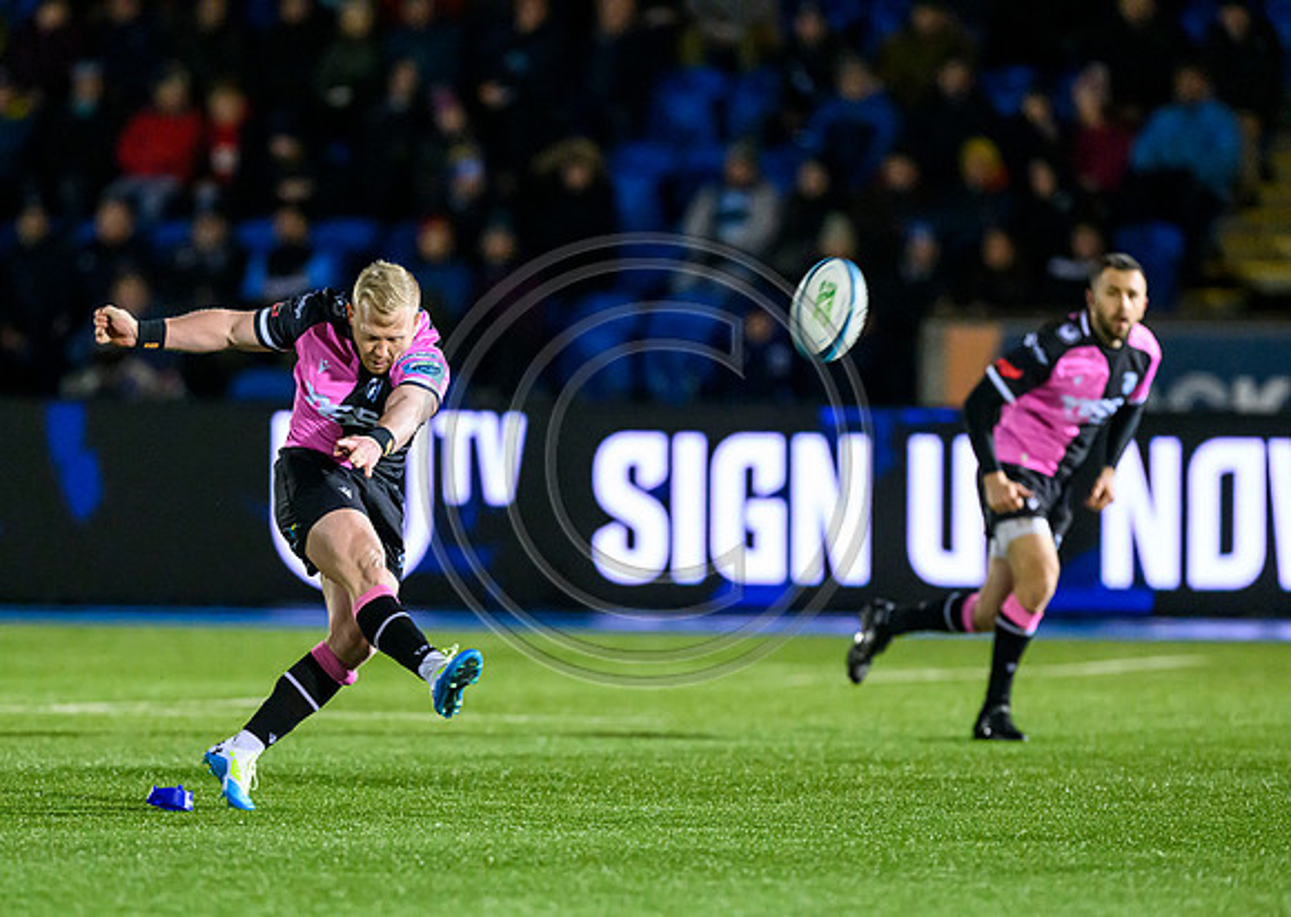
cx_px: 466
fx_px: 18334
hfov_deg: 4.0
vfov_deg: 2.9
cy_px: 550
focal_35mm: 501
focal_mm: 400
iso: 10000
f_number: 3.5
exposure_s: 1/1000
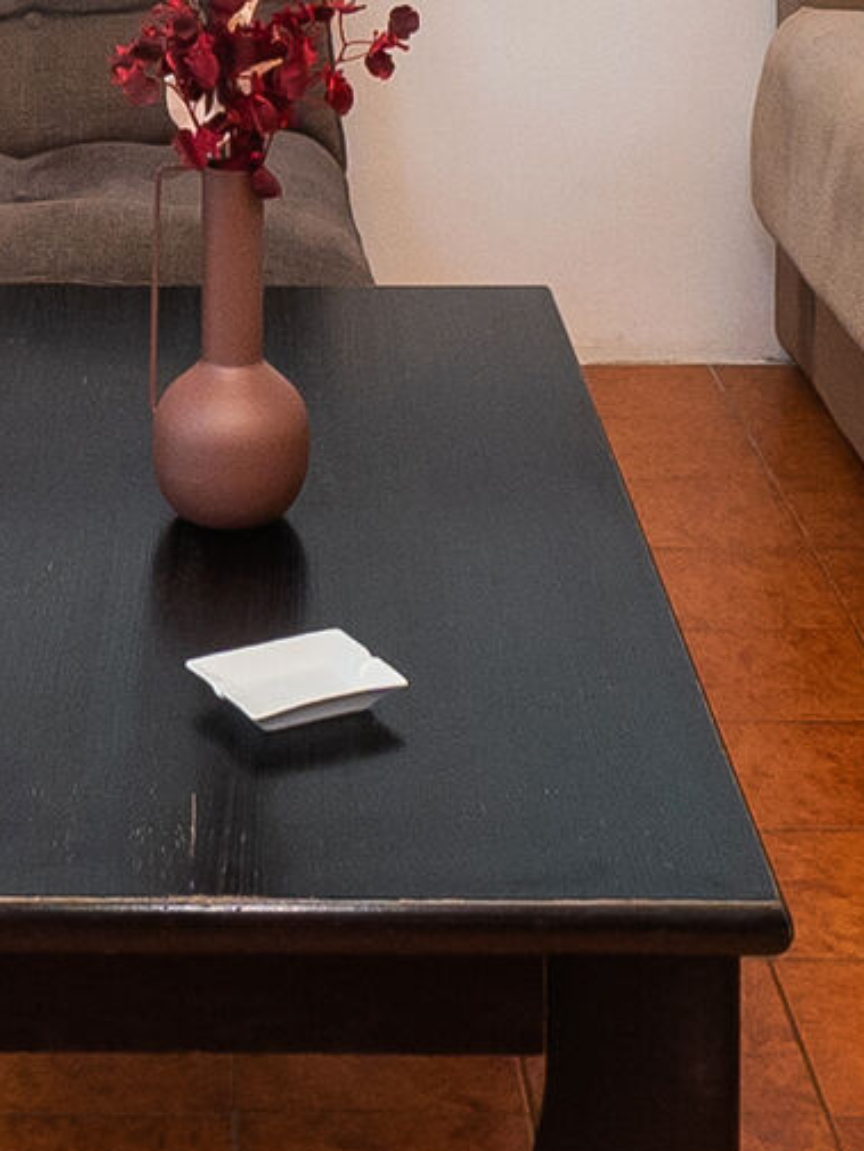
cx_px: 123
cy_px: -443
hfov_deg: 18.2
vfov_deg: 21.5
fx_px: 2661
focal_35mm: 80
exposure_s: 1/200
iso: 320
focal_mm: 10
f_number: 8
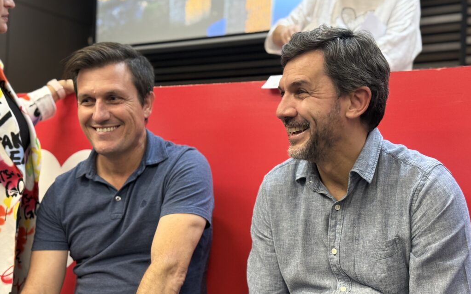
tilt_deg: +2.2
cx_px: 236
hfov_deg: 39.6
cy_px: 174
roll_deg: -2.8
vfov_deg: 25.3
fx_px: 654
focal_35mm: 51
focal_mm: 6.76
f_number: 1.78
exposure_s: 1/33
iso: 250
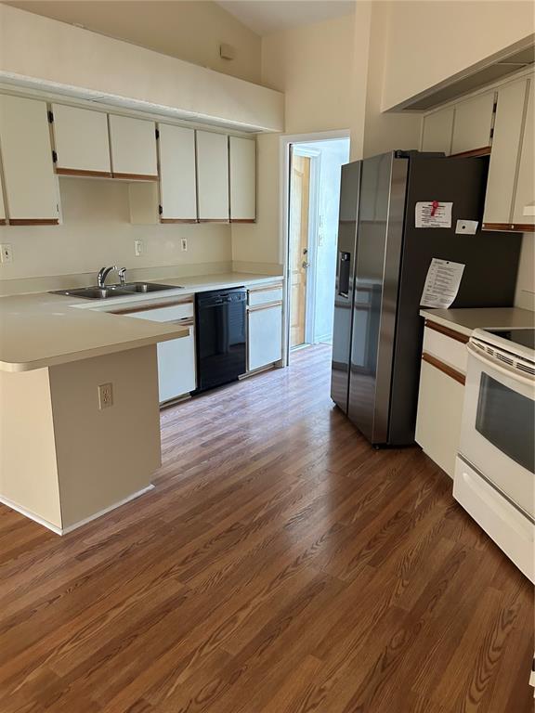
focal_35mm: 26
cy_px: 356
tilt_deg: -13.3
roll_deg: -0.1
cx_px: 268
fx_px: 536
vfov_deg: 67.3
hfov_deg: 53.1
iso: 320
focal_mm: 5.7
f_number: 1.5
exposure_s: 1/60
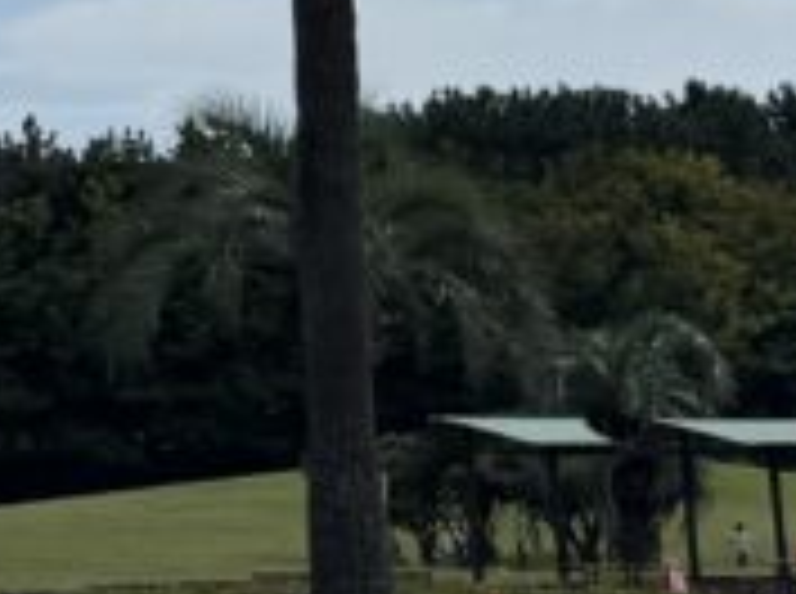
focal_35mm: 174
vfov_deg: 8.2
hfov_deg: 10.6
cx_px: -720
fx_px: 3993
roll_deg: +0.1
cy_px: -414
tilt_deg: +15.2
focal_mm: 6.76
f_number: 1.78
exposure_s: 1/12346
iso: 64
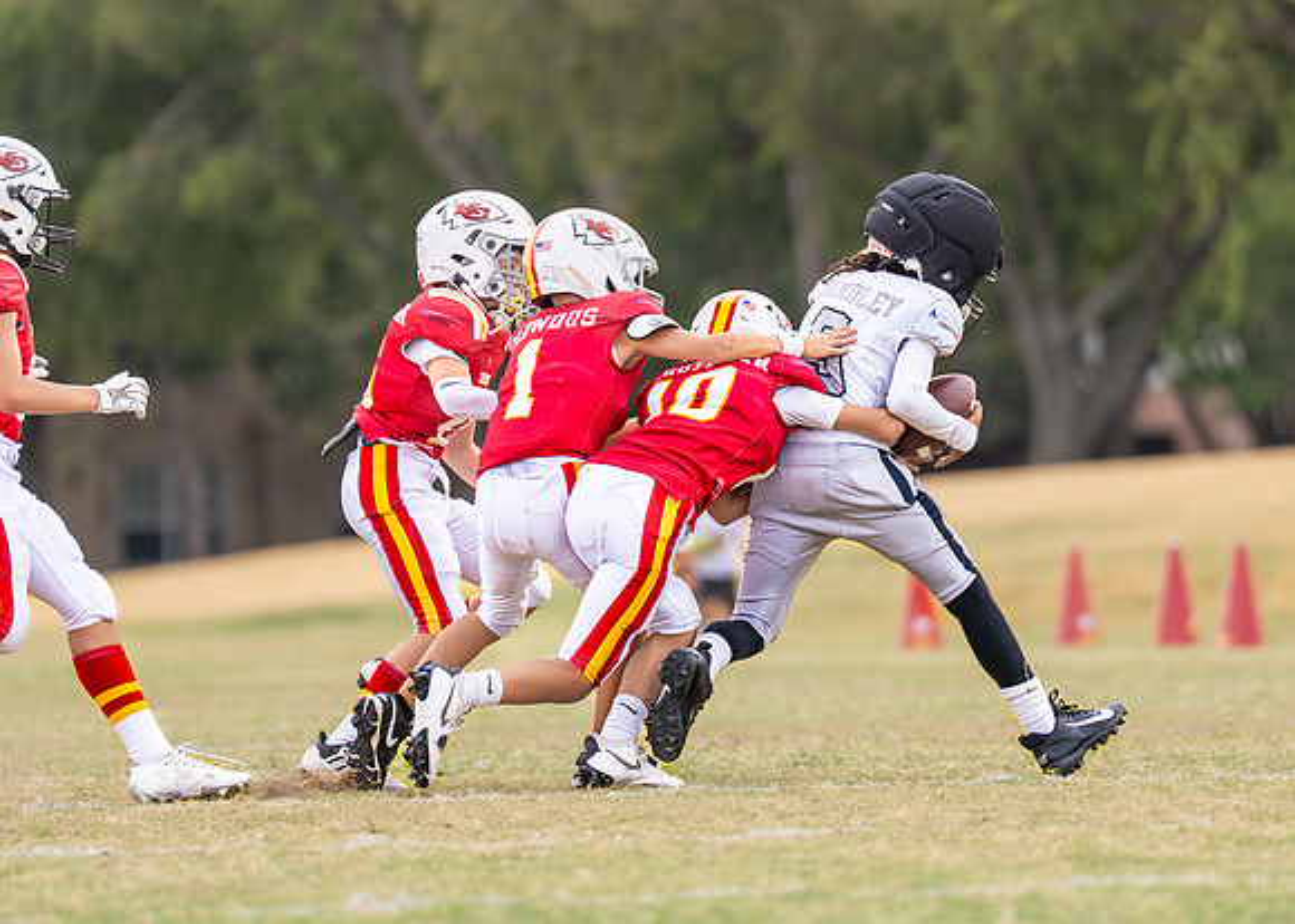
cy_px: 450
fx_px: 16317
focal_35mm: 444
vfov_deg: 3.2
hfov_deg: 4.5
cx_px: 622
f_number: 2.8
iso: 160
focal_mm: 200
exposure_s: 1/1250
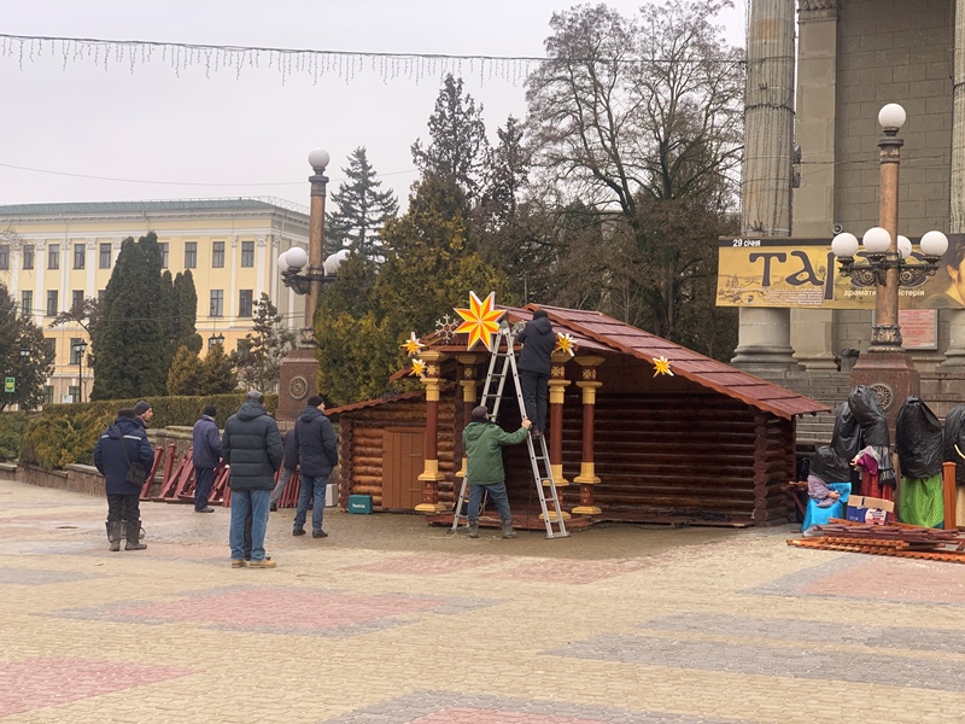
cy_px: 362
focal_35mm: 52
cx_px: 482
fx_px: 1450
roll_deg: -0.3
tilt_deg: +0.3
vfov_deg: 28.0
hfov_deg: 36.8
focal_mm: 6
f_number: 2.4
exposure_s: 1/137
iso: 16
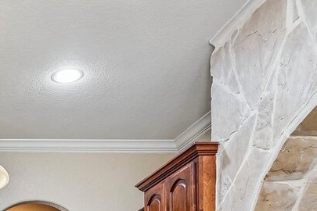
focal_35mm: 64
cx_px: -69
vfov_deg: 18.2
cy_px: 342
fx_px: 564
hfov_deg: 27.4
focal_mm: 16
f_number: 8
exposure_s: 1/10
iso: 400
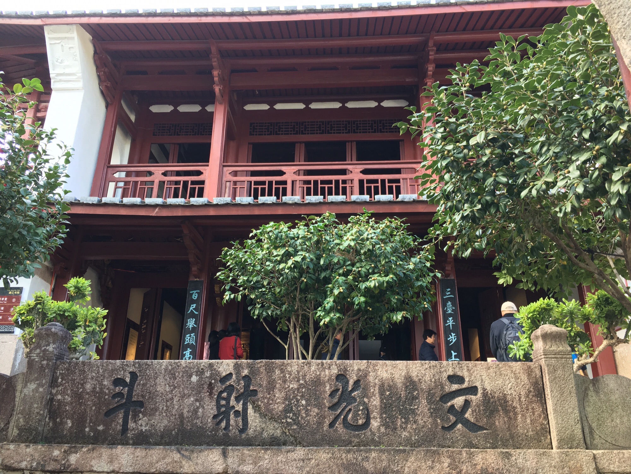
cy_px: 237
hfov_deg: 61.7
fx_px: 529
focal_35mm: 29
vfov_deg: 48.2
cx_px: 316
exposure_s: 1/100
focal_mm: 4.15
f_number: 2.2
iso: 32
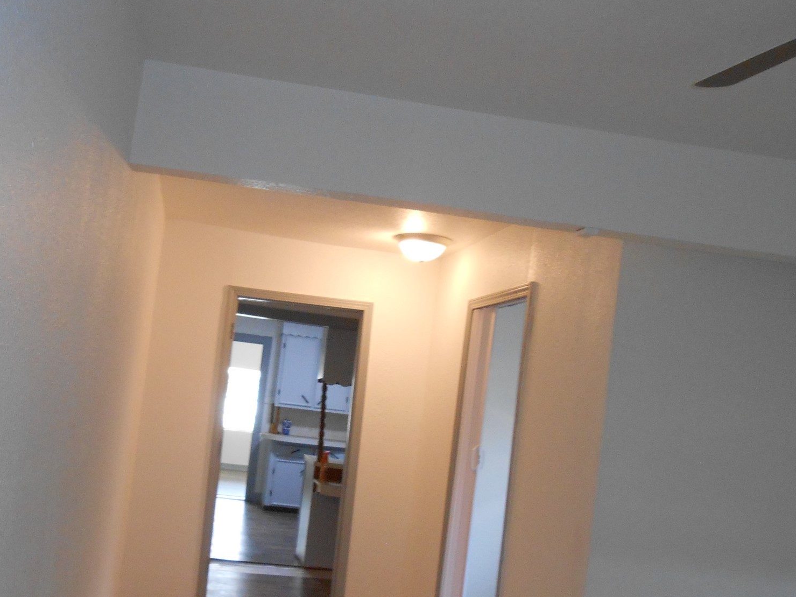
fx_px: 828
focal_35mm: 36
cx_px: 292
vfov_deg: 39.4
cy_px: 371
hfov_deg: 50.8
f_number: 3.5
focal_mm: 4.6
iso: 400
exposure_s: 1/30
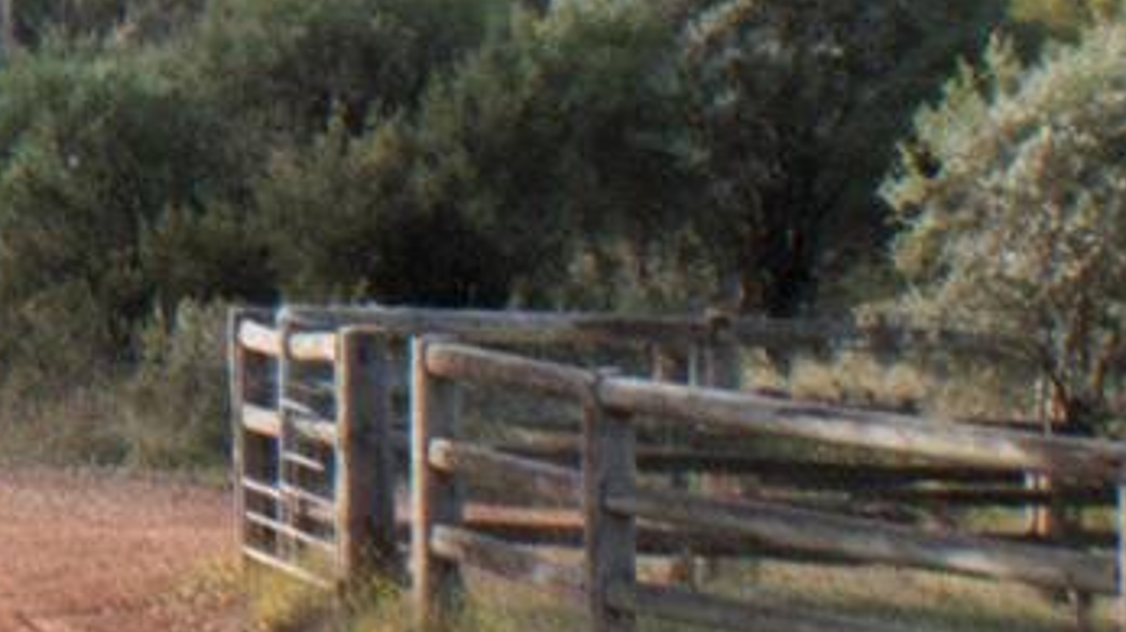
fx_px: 5761
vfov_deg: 6.3
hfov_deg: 10.8
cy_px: 272
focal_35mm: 193
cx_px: -441
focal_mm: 64
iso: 200
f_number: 8
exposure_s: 1/160
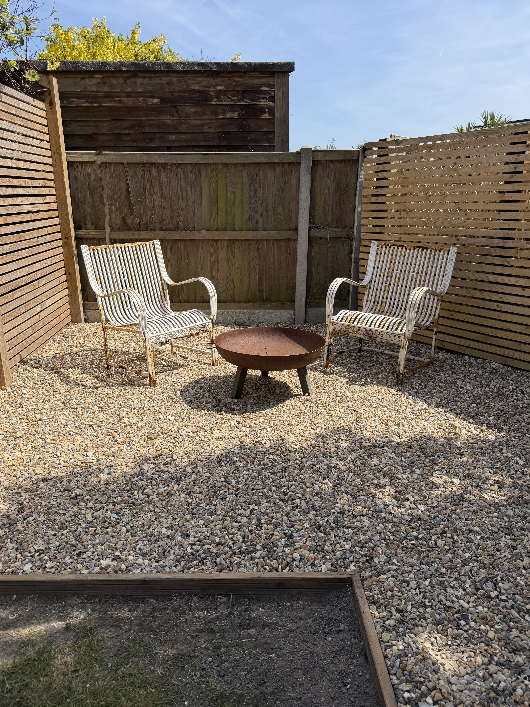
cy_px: 342
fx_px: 510
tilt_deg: -15.7
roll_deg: +0.7
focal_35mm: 25
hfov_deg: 54.9
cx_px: 265
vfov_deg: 69.4
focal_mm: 6.76
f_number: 1.78
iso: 80
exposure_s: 1/3584
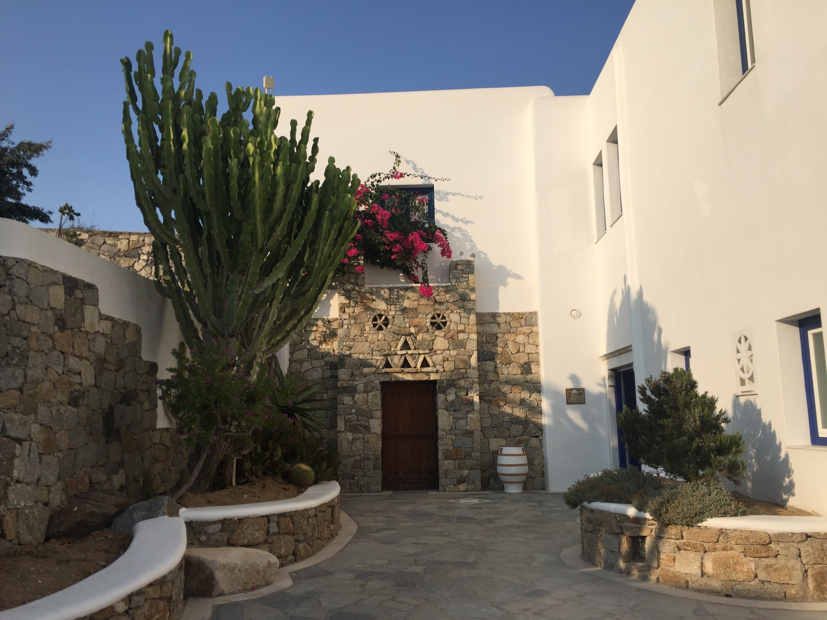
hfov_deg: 61.7
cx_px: 414
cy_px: 310
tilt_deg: +9.4
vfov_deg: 48.2
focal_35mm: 29
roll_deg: +1.3
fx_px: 693
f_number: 2.2
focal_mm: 4.15
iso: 32
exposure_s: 1/2825
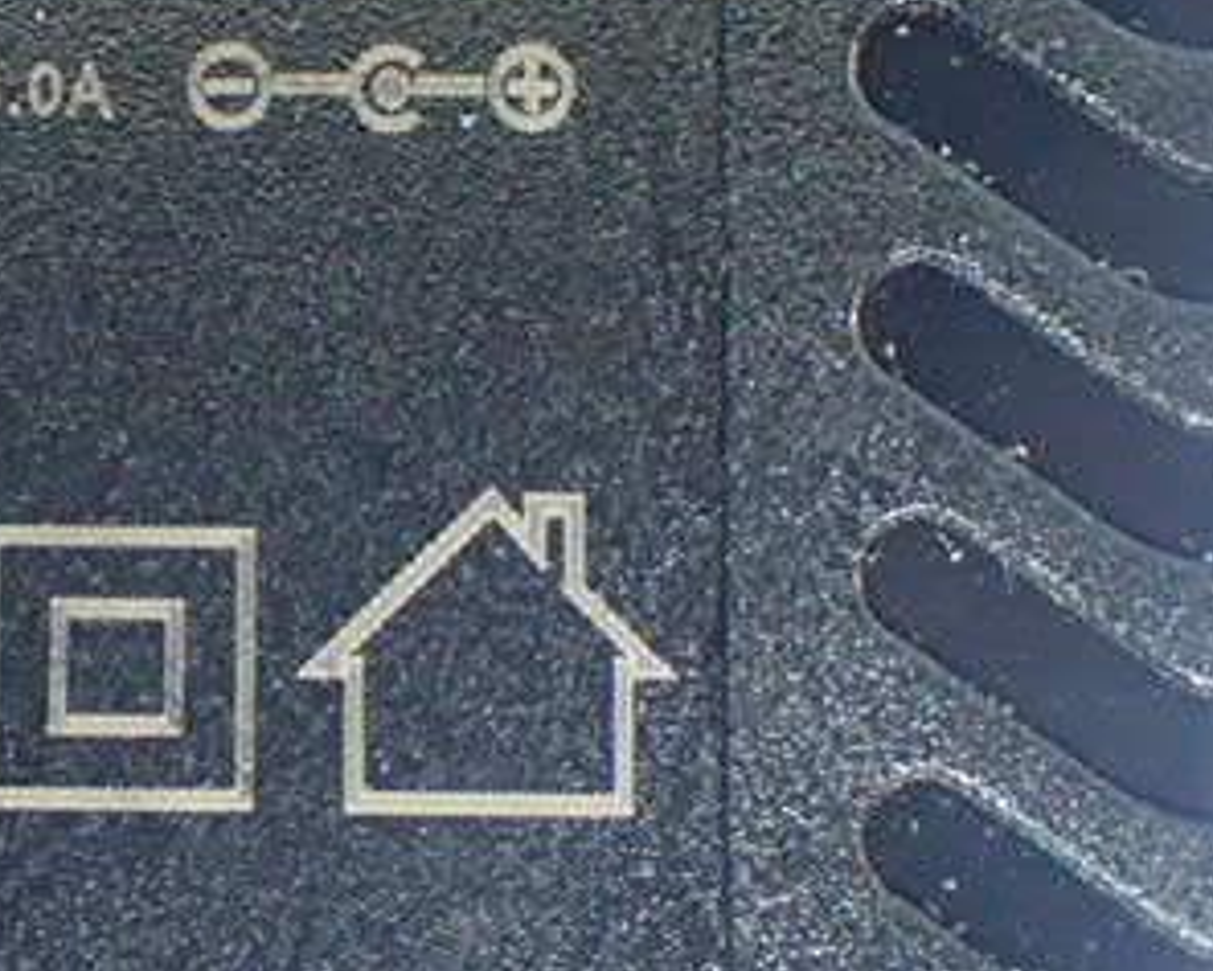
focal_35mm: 97
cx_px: 66
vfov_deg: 15.9
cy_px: 463
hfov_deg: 19.3
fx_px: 3483
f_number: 3.1
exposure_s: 1/25
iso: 1600
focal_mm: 8.41
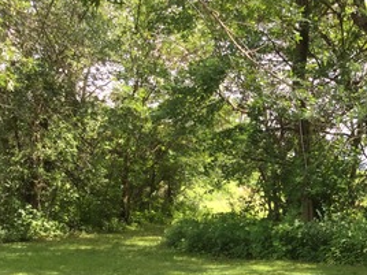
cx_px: 378
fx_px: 785
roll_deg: -3.6
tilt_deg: -6.9
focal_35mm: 74
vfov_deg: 19.5
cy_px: 245
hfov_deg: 24.9
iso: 25
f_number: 2.4
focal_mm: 3.3
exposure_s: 1/234
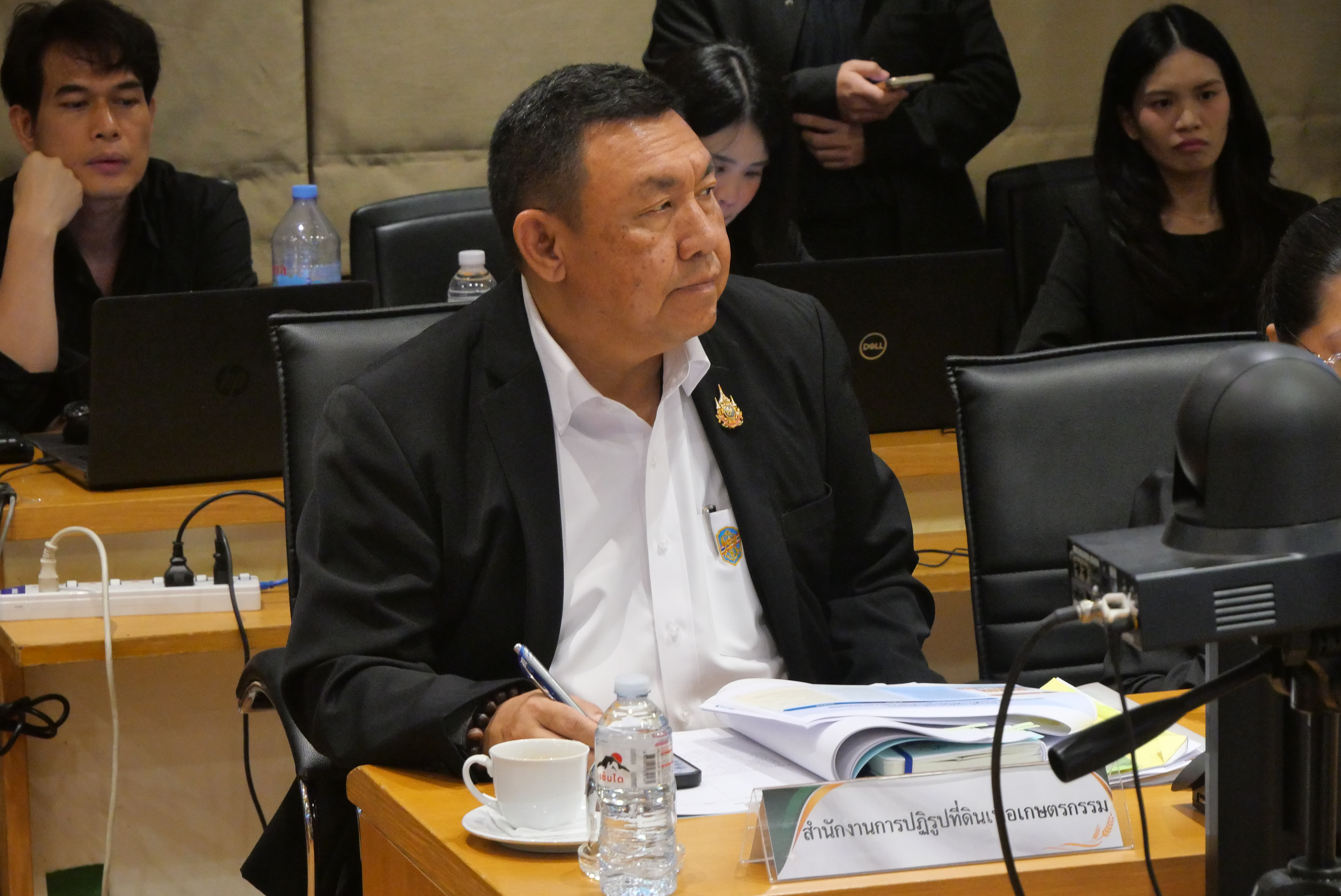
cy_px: 448
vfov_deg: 11.1
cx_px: 670
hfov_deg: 16.5
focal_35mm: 124
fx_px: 4622
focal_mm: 60
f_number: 5.6
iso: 3200
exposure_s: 1/80
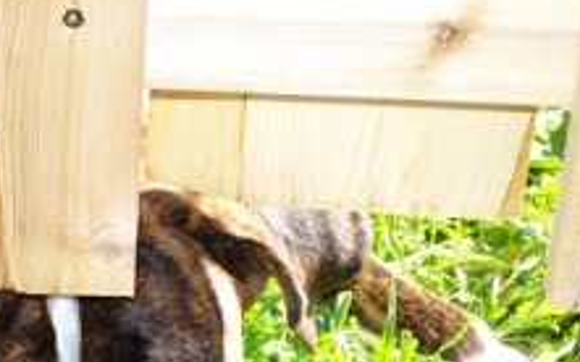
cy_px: 425
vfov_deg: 8.1
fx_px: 2544
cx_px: 131
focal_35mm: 161
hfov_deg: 13.0
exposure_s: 1/200
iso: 80
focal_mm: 12.4
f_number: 3.2
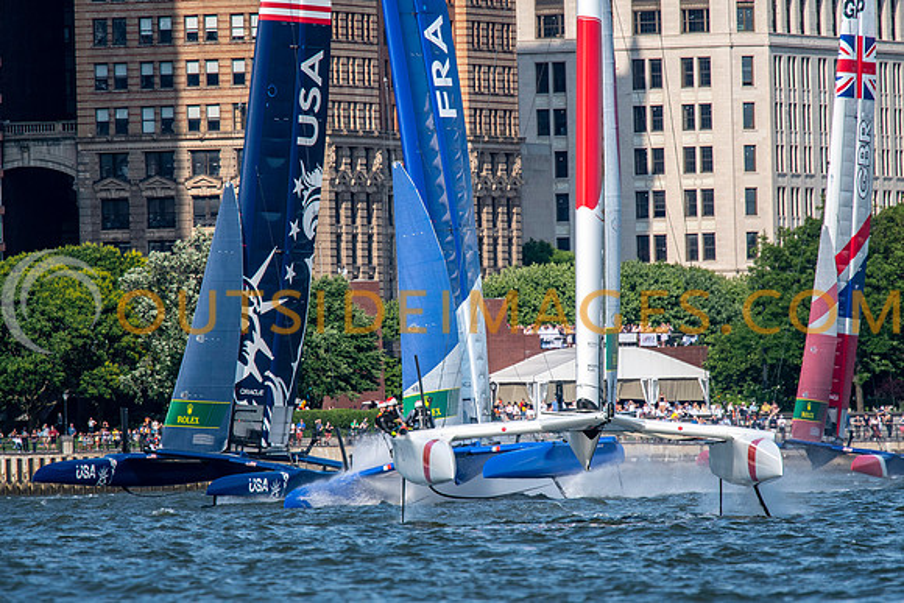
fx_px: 15823
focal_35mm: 630
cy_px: 302
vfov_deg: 2.2
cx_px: 452
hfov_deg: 3.3
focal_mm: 420
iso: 500
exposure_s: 1/2500
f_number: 5.6
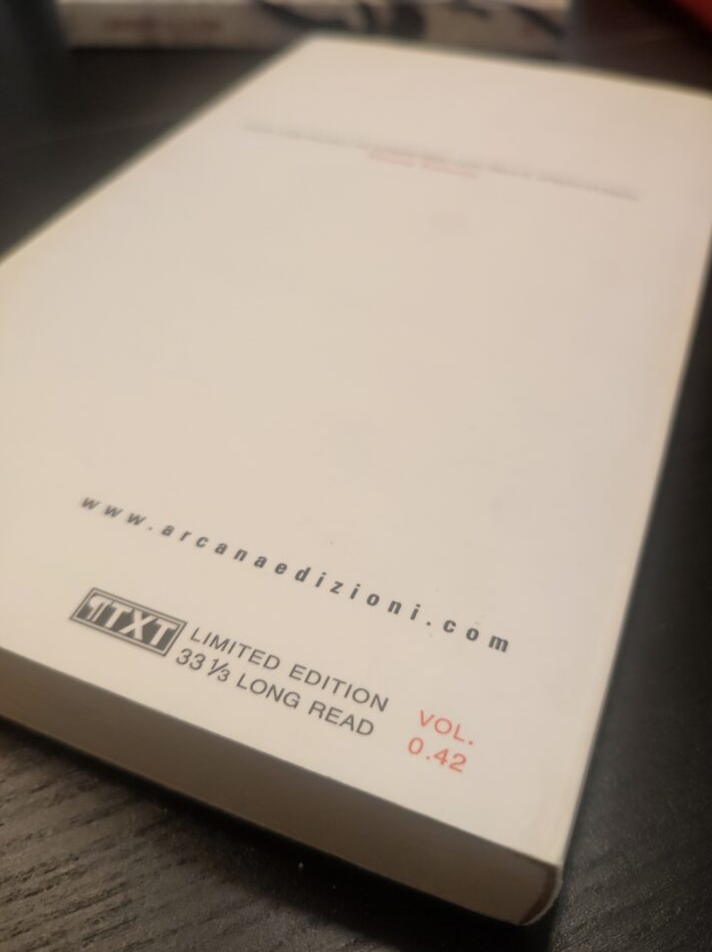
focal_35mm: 27
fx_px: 742
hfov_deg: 51.2
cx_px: 384
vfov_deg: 65.4
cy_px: 467
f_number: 1.79
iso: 753
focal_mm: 4.7
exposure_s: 1/50
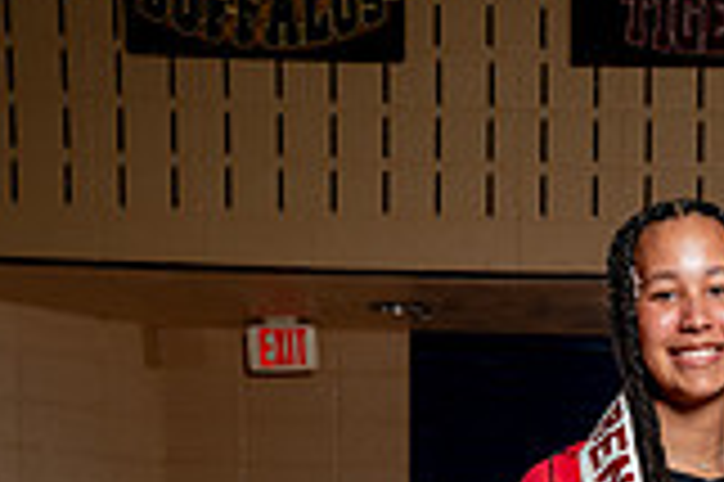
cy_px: 982
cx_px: 661
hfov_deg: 14.5
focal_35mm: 140
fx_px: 2813
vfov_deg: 9.2
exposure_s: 1/250
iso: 200
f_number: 5.6
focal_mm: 50
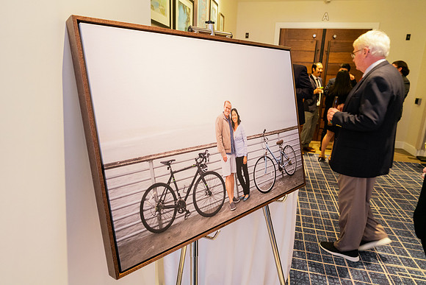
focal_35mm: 24
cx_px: 213
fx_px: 284
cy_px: 142
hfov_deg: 73.7
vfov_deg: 53.2
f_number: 6.3
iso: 2500
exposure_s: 1/30
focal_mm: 24
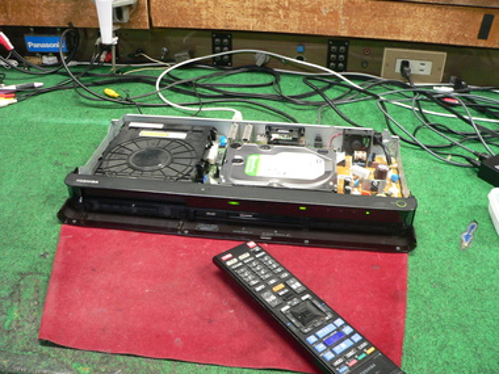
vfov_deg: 39.7
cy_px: 187
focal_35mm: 36
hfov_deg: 51.4
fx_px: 519
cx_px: 250
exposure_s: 1/10
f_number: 2.8
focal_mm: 6
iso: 200
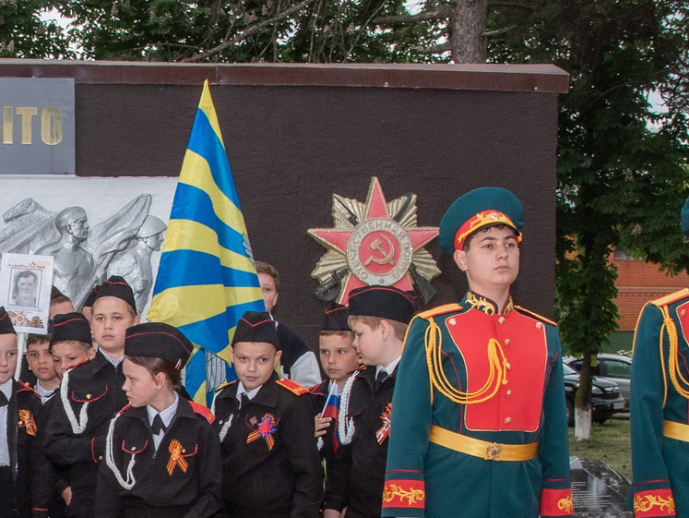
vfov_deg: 17.4
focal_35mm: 83
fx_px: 1653
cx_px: -37
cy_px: 496
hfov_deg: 22.4
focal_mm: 24
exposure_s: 1/160
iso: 640
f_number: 10
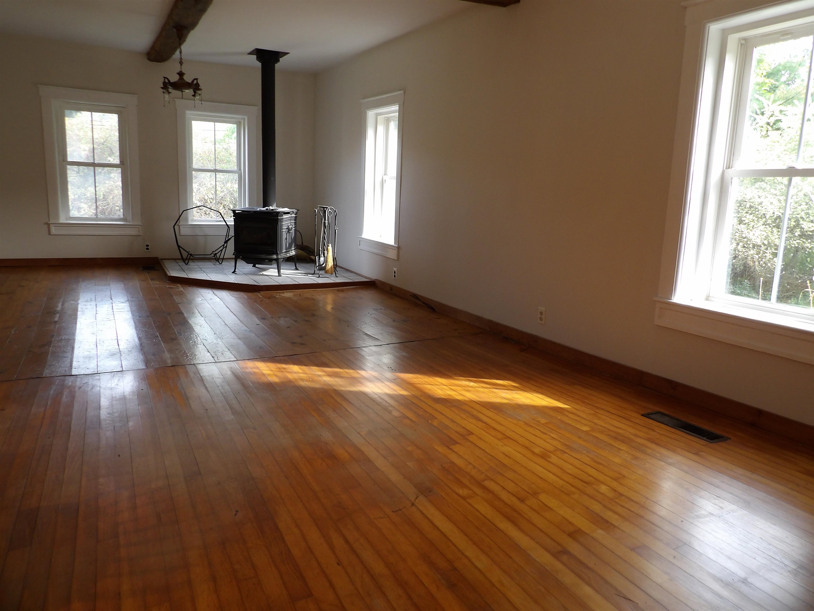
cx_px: 407
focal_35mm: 24
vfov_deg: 56.8
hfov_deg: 71.6
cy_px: 306
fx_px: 564
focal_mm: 4.3
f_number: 3.2
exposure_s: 1/33
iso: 103
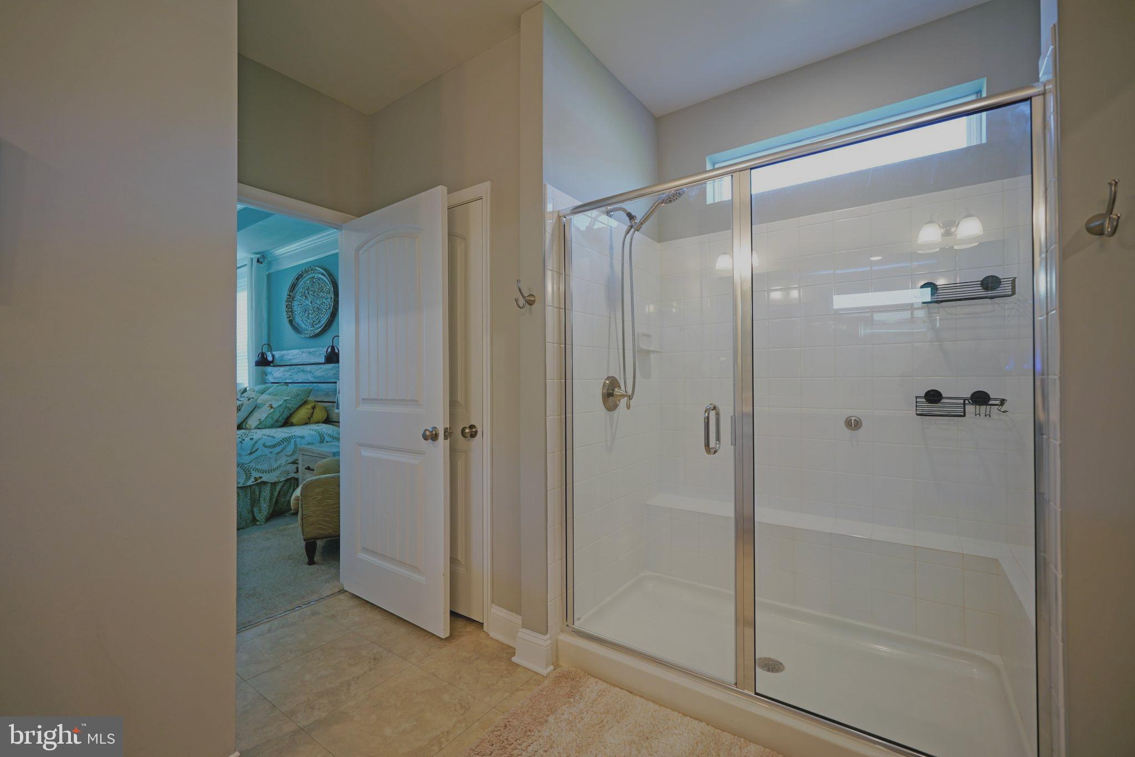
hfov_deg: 100.4
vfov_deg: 77.3
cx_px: 568
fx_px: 473
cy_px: 378
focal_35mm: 15
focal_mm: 10
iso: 125
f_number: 2.8
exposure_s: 1/30
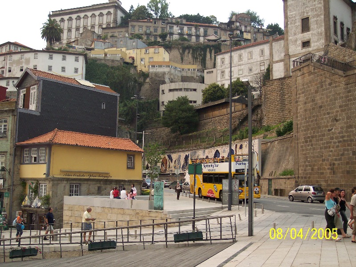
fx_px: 391
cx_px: 178
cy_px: 134
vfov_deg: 37.7
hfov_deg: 49.0
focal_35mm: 38
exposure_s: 1/500
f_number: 2.8
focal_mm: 8
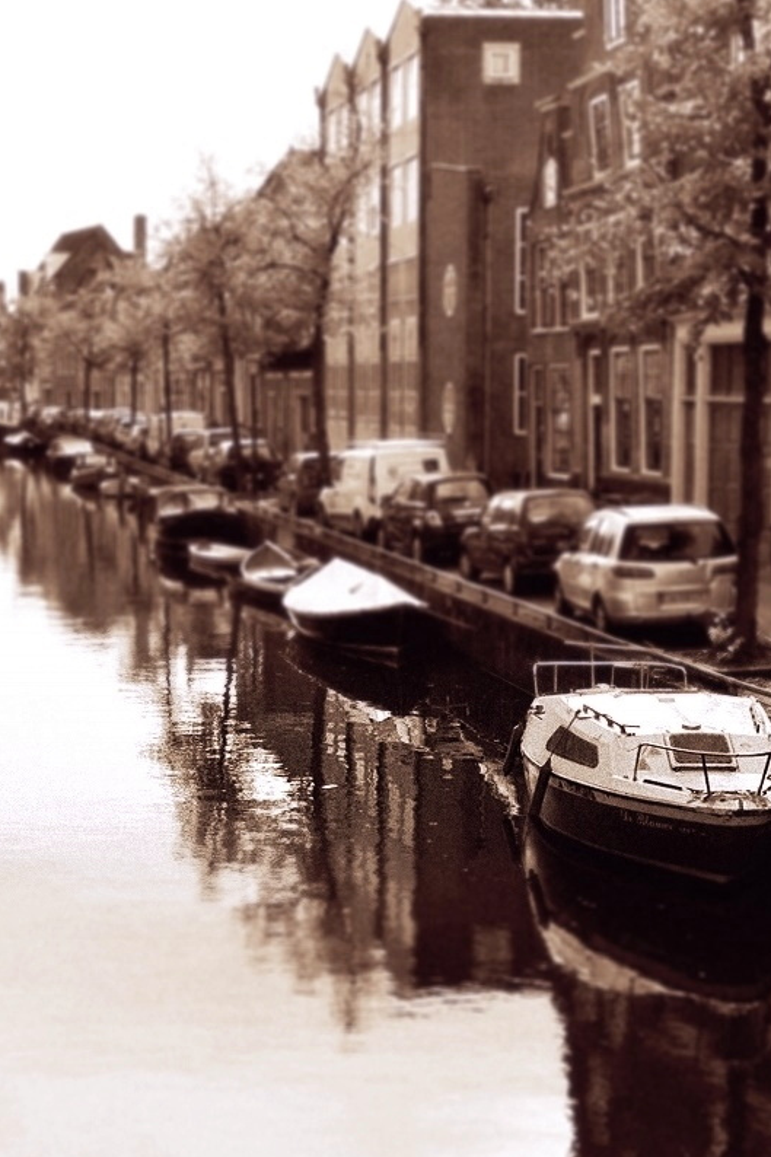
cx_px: 171
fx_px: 1992
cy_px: 580
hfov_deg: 21.7
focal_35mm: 62
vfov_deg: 32.4
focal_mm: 27
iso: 400
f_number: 7.1
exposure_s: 1/420
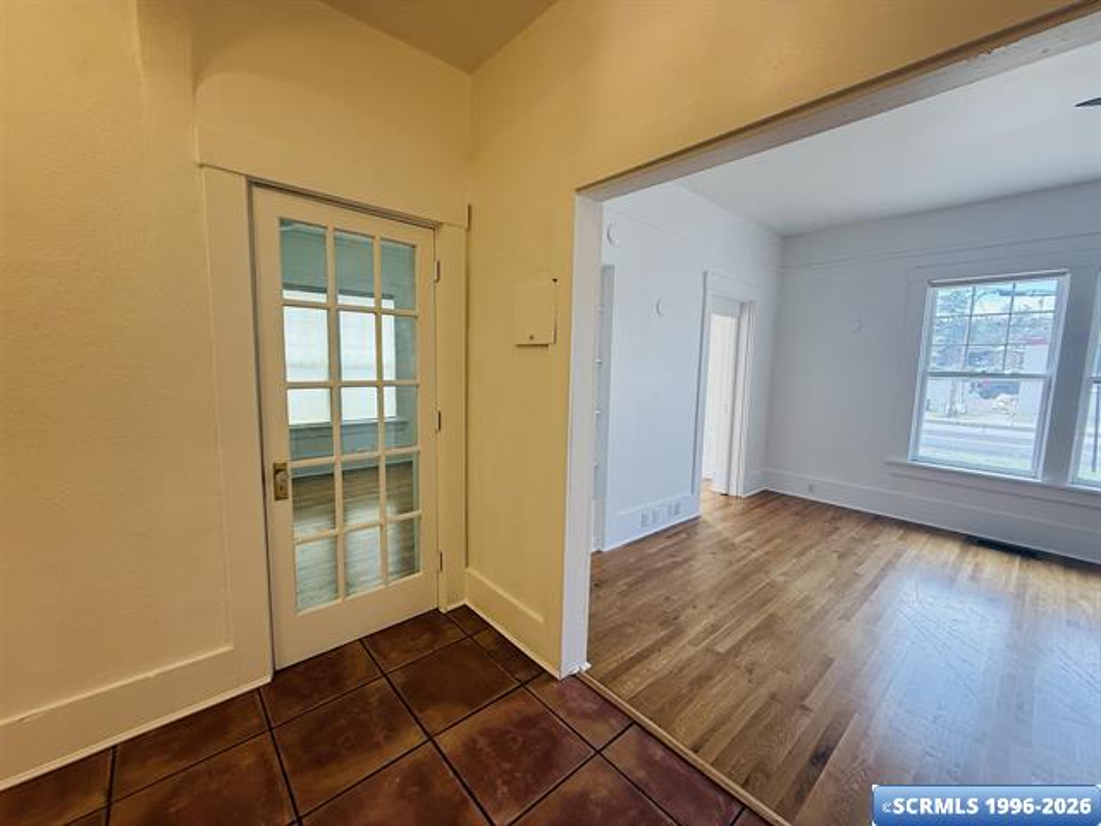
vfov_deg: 85.7
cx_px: 550
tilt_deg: -5.7
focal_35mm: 14
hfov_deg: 102.1
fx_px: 445
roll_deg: -1.0
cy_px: 413
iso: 80
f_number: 2.2
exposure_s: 1/120
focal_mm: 2.22
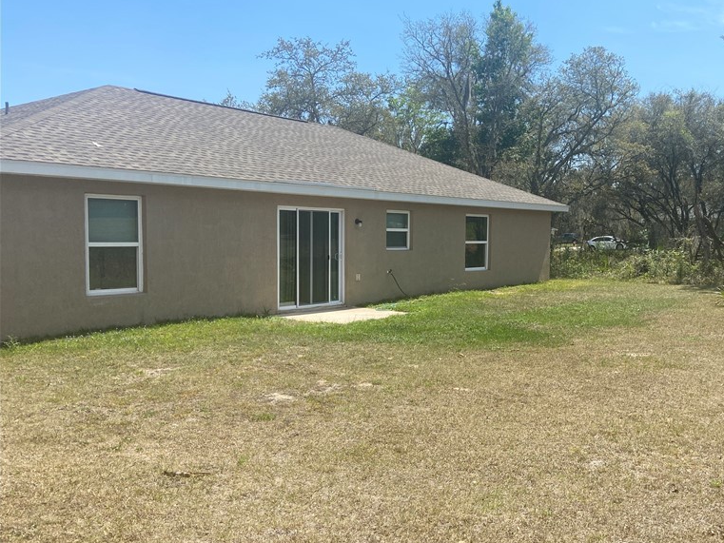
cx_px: 486
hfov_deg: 51.6
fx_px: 732
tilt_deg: -5.6
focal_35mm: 35
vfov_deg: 40.7
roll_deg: -0.3
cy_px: 292
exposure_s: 1/2222
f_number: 1.8
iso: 32
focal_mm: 4.25
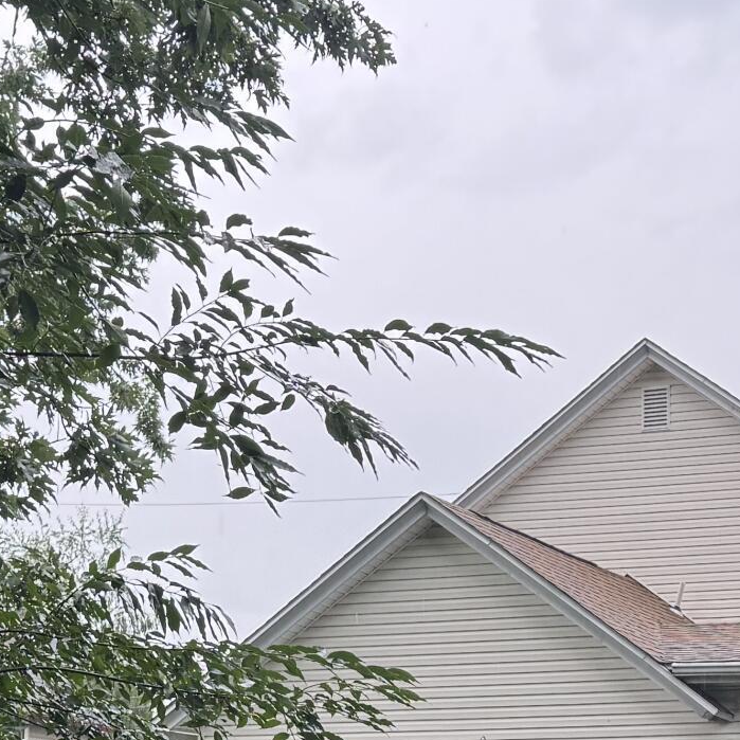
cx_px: 463
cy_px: 794
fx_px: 2201
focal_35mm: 91
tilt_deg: +2.3
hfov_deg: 19.1
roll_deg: -1.5
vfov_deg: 18.4
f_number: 1.78
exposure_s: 1/121
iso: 64
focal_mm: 6.76
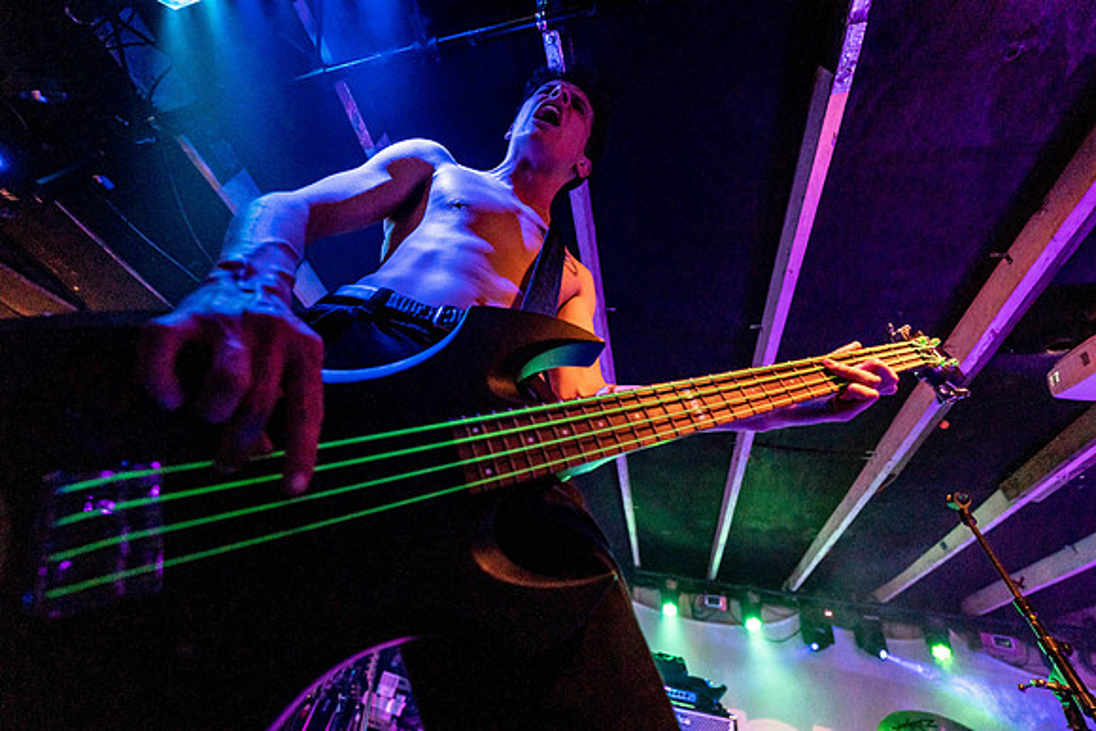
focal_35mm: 14
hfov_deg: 104.2
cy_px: 366
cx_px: 548
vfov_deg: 81.2
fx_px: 426
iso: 3200
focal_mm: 14
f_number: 2.8
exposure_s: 1/250
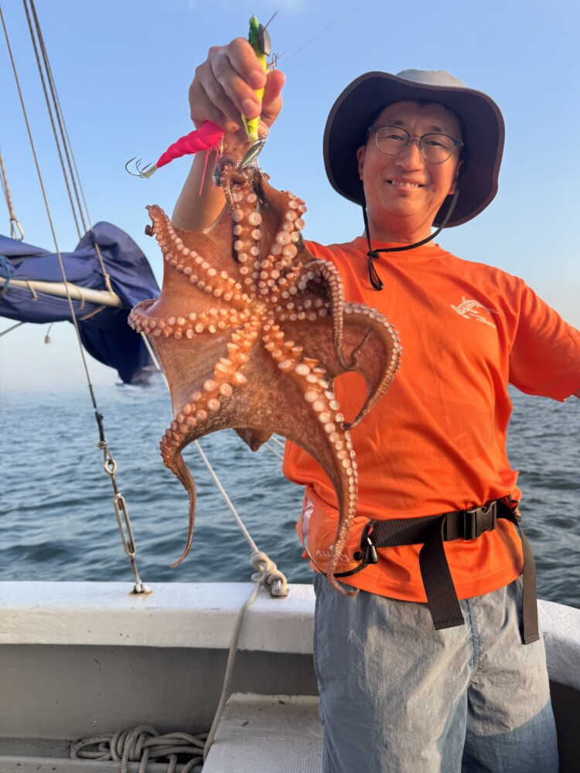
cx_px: 290
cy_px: 386
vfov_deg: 71.6
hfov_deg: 56.8
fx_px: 536
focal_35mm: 24
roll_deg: +3.2
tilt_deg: +0.7
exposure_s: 1/715
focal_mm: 6.76
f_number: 1.78
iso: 80
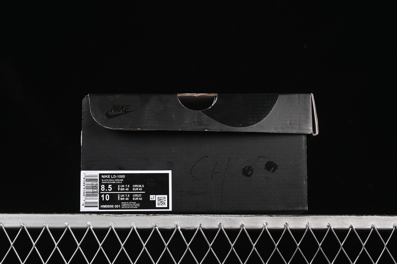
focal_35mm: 75
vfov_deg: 18.2
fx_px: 827
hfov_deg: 27.0
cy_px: 132
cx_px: 198
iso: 160
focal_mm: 50
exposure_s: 1/60
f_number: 6.3
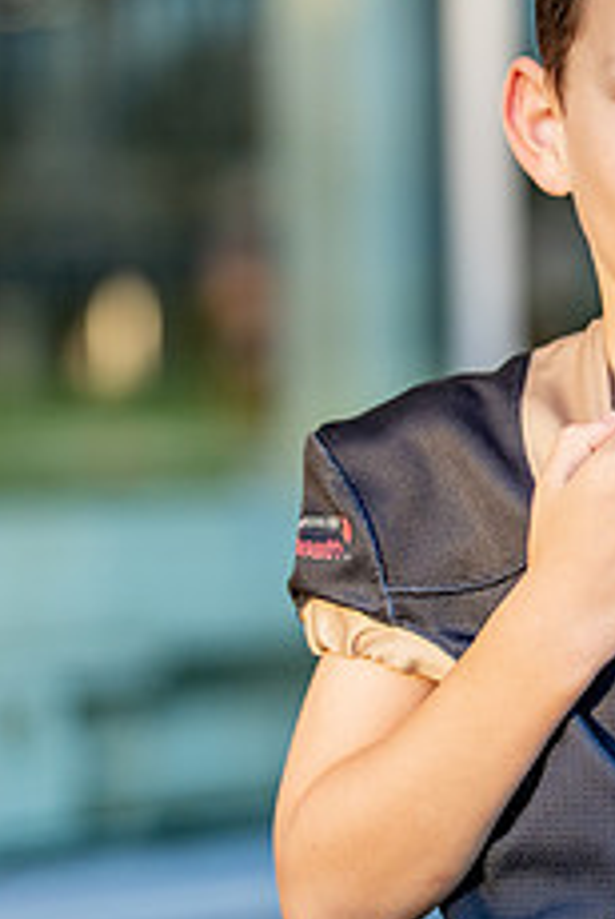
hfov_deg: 8.9
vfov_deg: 13.4
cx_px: 732
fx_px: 3909
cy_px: 462
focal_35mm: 153
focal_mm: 50
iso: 200
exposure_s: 1/1600
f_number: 1.2
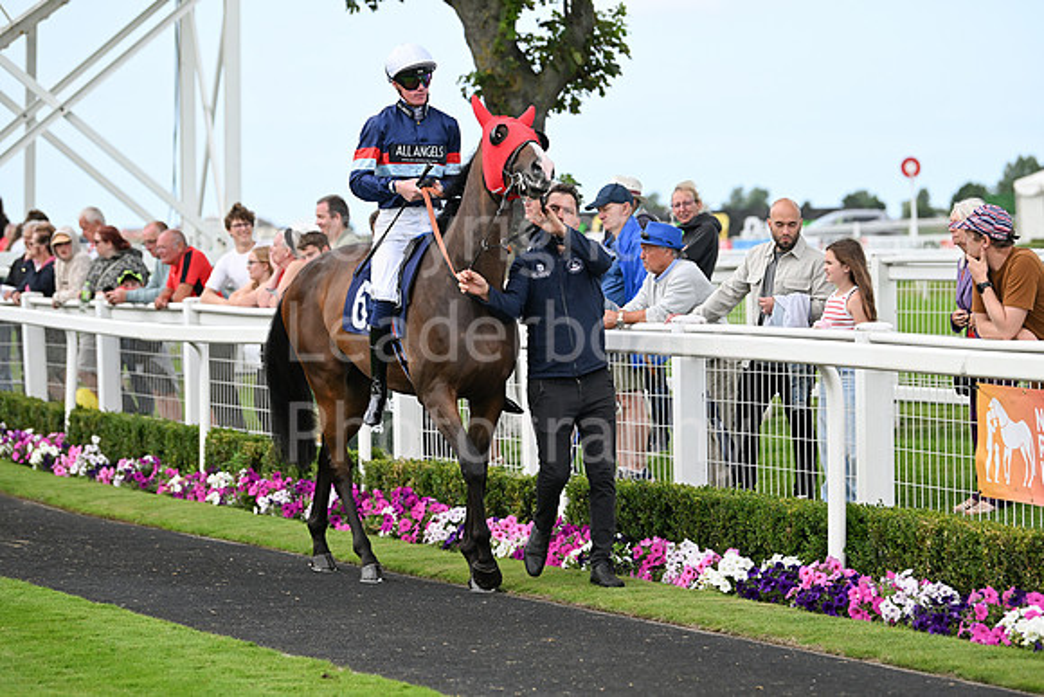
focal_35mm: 135
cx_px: 522
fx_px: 3916
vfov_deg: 10.2
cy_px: 348
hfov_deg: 15.2
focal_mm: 135
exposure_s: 1/5000
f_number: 4
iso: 1250
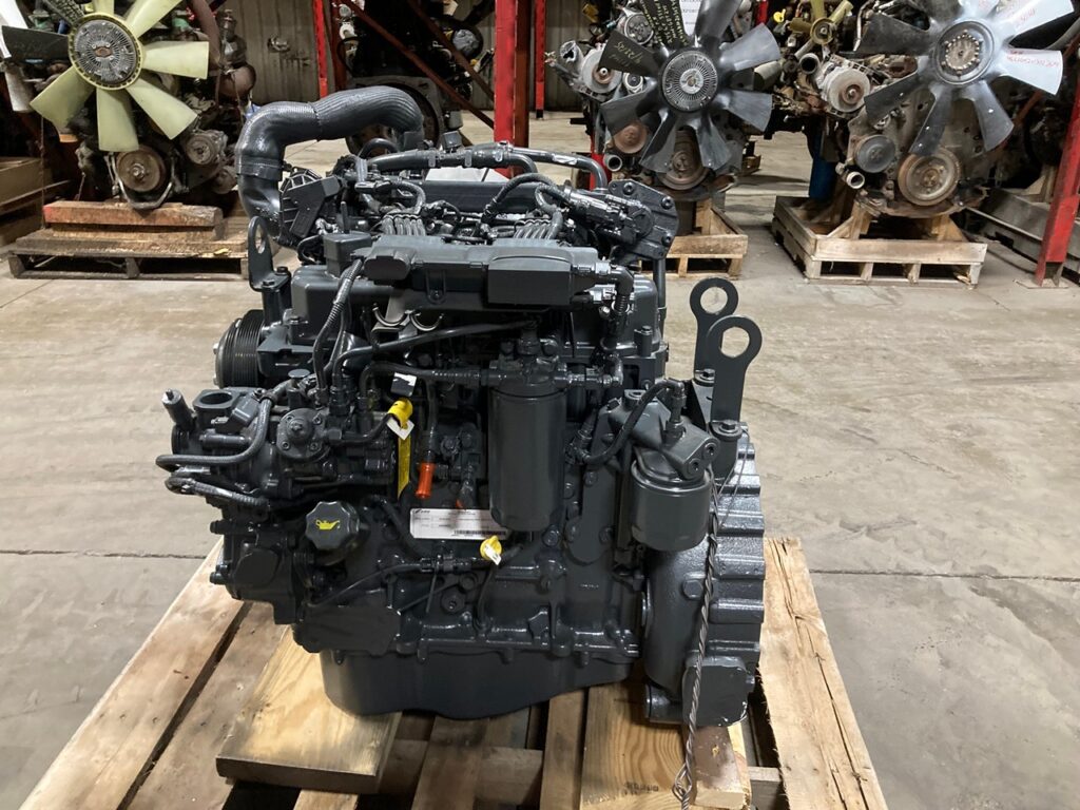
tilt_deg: -24.9
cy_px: 405
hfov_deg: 63.4
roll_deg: -1.5
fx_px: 874
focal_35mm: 28
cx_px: 540
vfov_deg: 49.7
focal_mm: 3.99
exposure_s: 1/30
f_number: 1.8
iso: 500
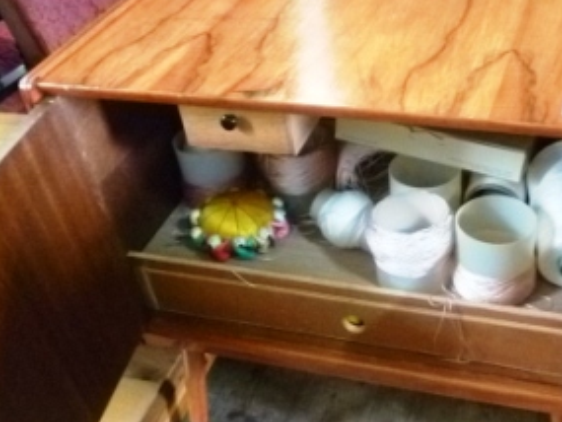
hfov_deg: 42.1
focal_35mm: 44
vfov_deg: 32.3
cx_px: 390
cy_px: 312
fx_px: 715
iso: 800
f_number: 2.8
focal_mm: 5
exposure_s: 1/10
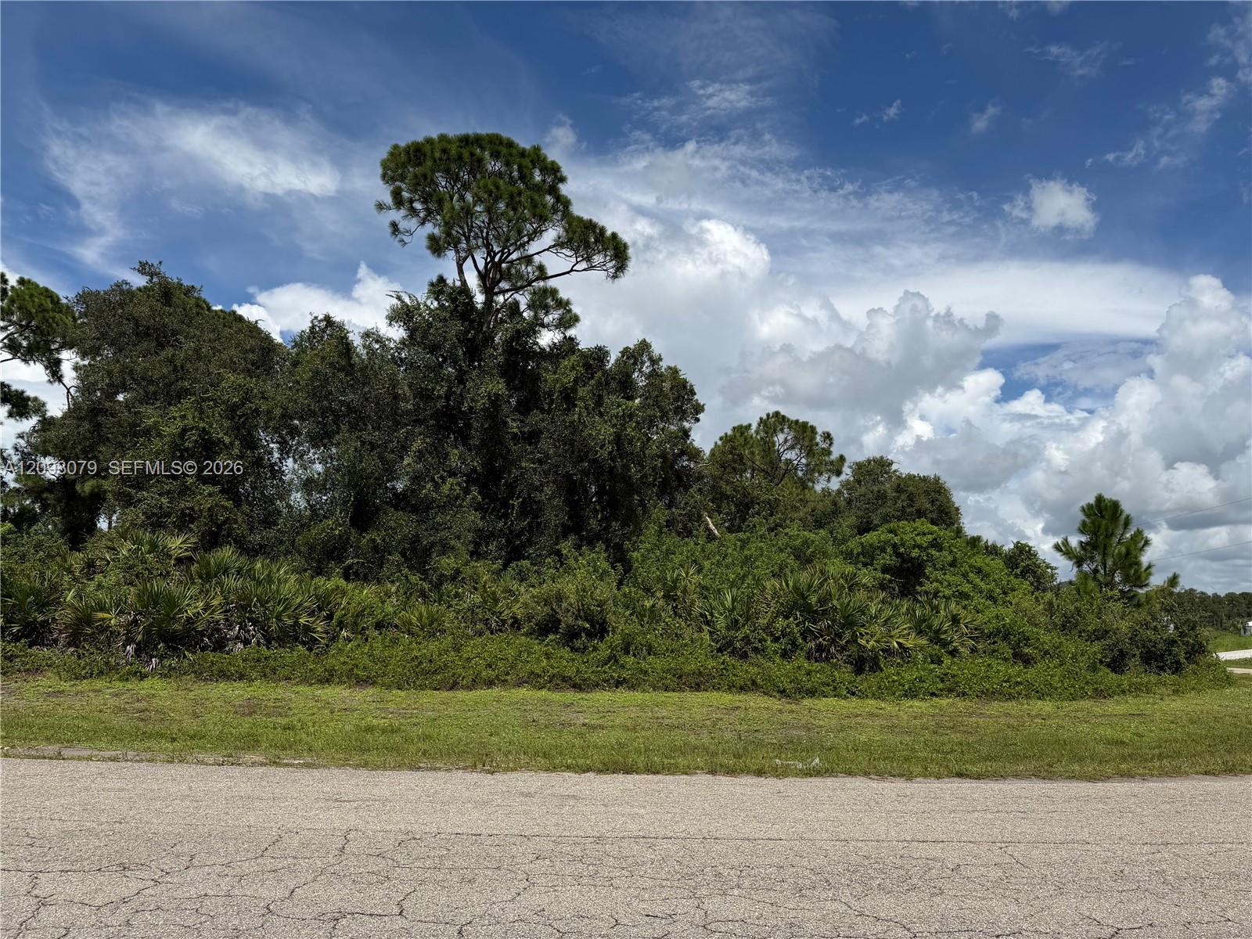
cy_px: 470
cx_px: 626
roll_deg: -1.3
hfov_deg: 71.6
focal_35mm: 24
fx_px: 868
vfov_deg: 56.8
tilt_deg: +9.7
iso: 80
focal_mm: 6.76
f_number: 1.78
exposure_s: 1/8130
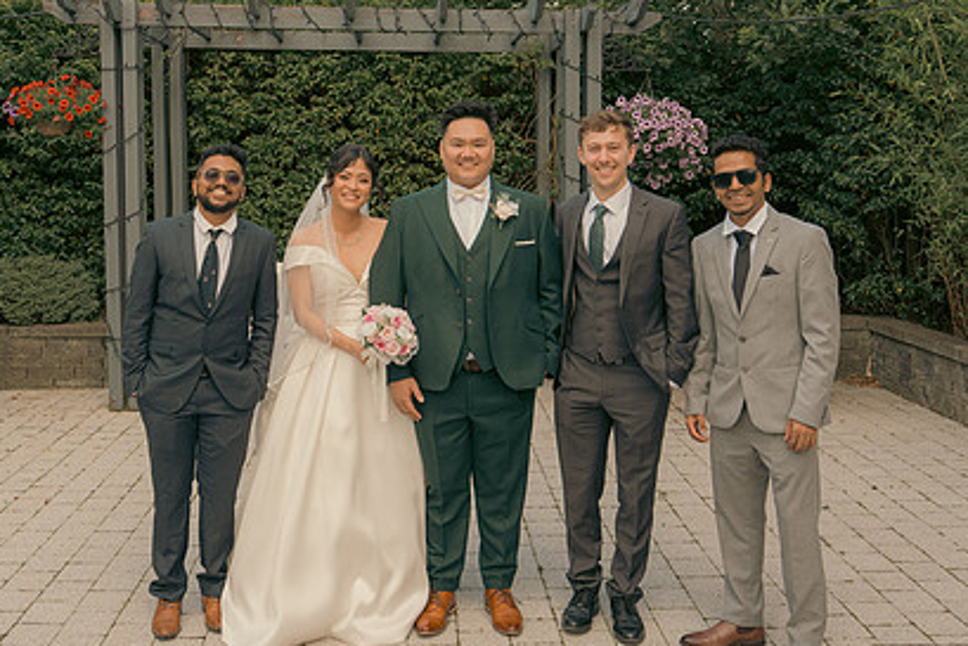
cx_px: 391
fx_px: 1183
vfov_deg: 30.4
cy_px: 235
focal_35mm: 44
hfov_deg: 44.3
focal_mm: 31
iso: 200
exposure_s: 1/160
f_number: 5.6
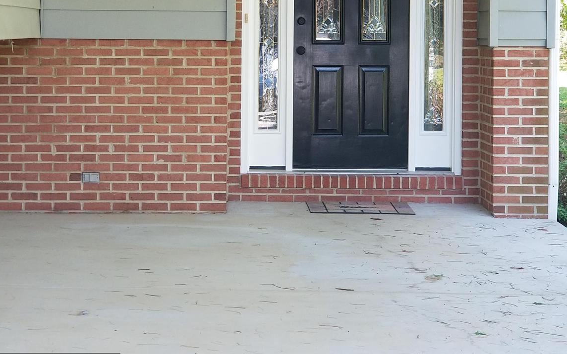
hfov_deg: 27.8
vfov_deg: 17.3
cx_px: 282
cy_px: 13
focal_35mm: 74
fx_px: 1143
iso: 25
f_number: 2.4
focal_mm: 6
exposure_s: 1/32
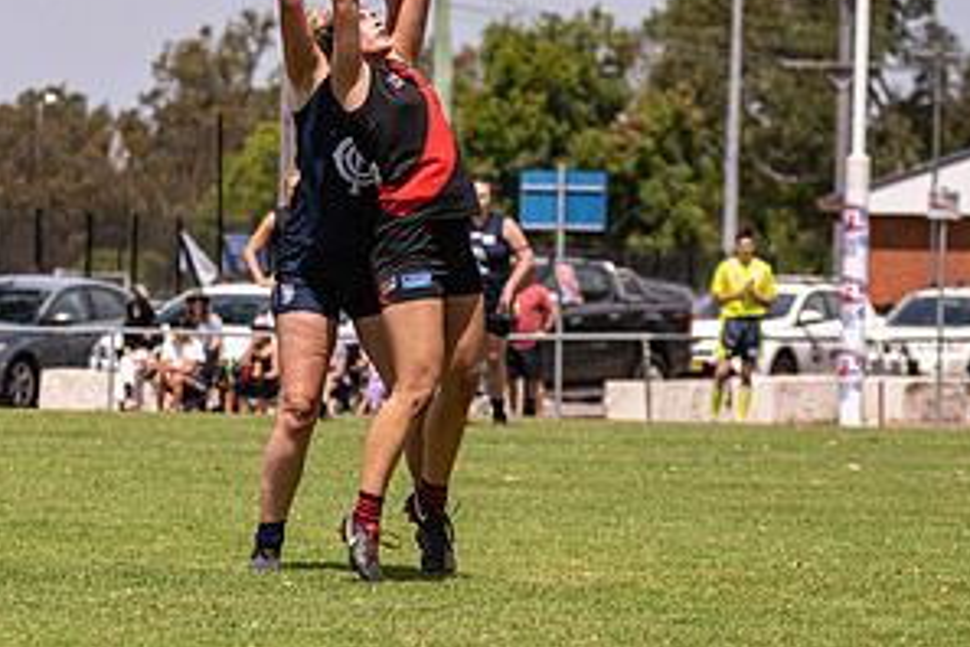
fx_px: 7894
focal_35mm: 293
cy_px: 214
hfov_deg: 7.0
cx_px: 281
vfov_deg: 4.7
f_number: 6.3
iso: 800
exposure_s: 1/5000
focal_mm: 150
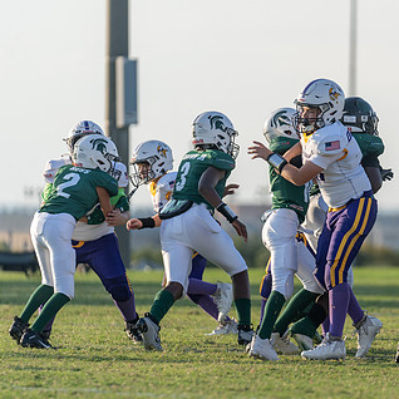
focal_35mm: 312
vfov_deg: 5.6
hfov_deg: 5.6
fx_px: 4069
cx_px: 322
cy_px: 237
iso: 100
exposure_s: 1/1000
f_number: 2.8
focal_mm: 200
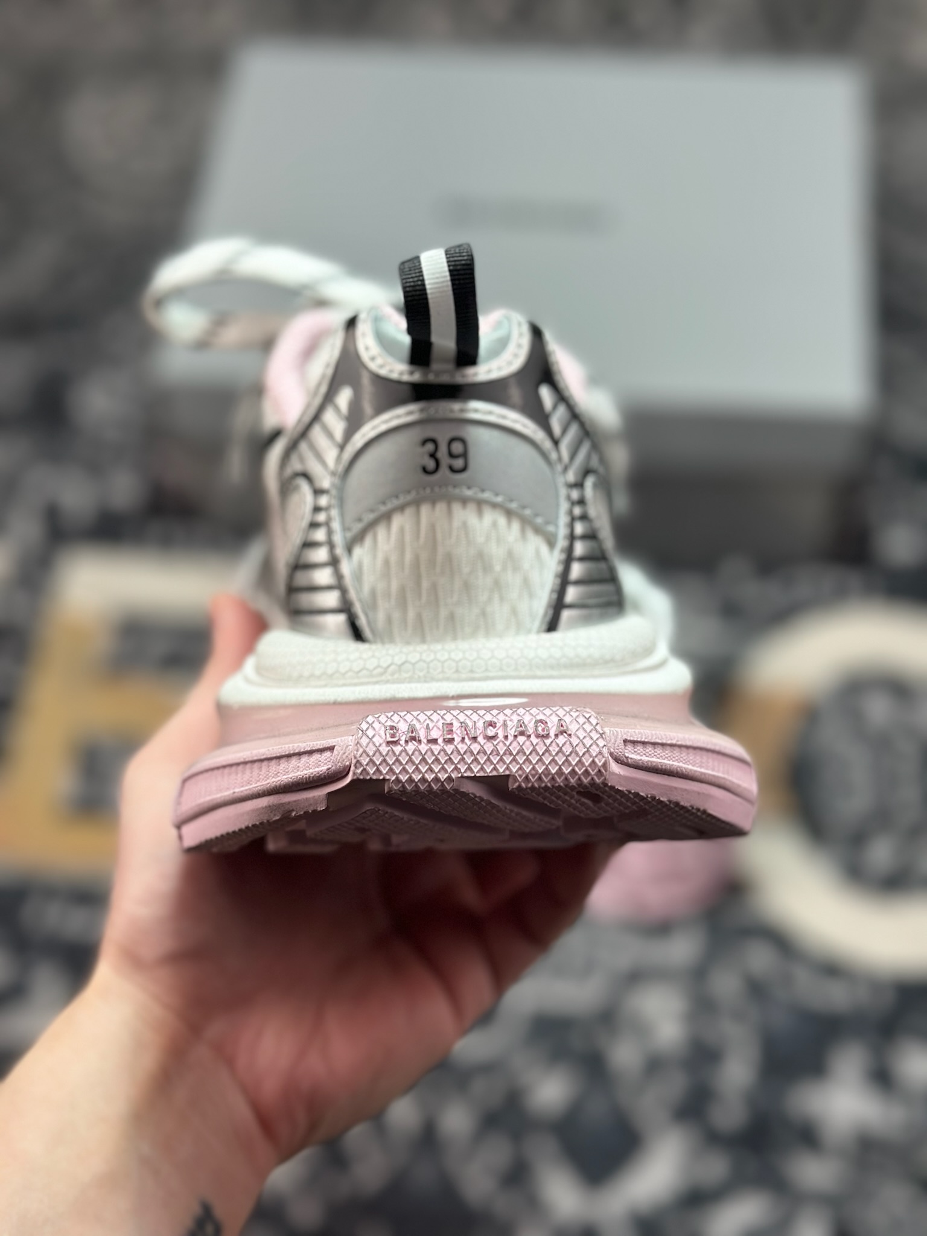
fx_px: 1714
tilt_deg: -55.5
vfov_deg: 39.7
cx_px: 464
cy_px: 618
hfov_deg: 30.3
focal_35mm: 48
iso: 80
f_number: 1.78
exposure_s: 1/756
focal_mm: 6.86
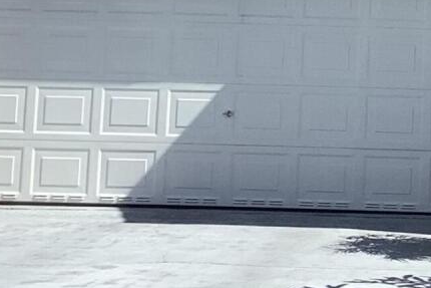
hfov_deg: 13.3
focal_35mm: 150
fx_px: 1796
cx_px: 534
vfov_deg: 8.9
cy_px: -142
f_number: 2.4
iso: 25
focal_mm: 3.3
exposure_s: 1/1294
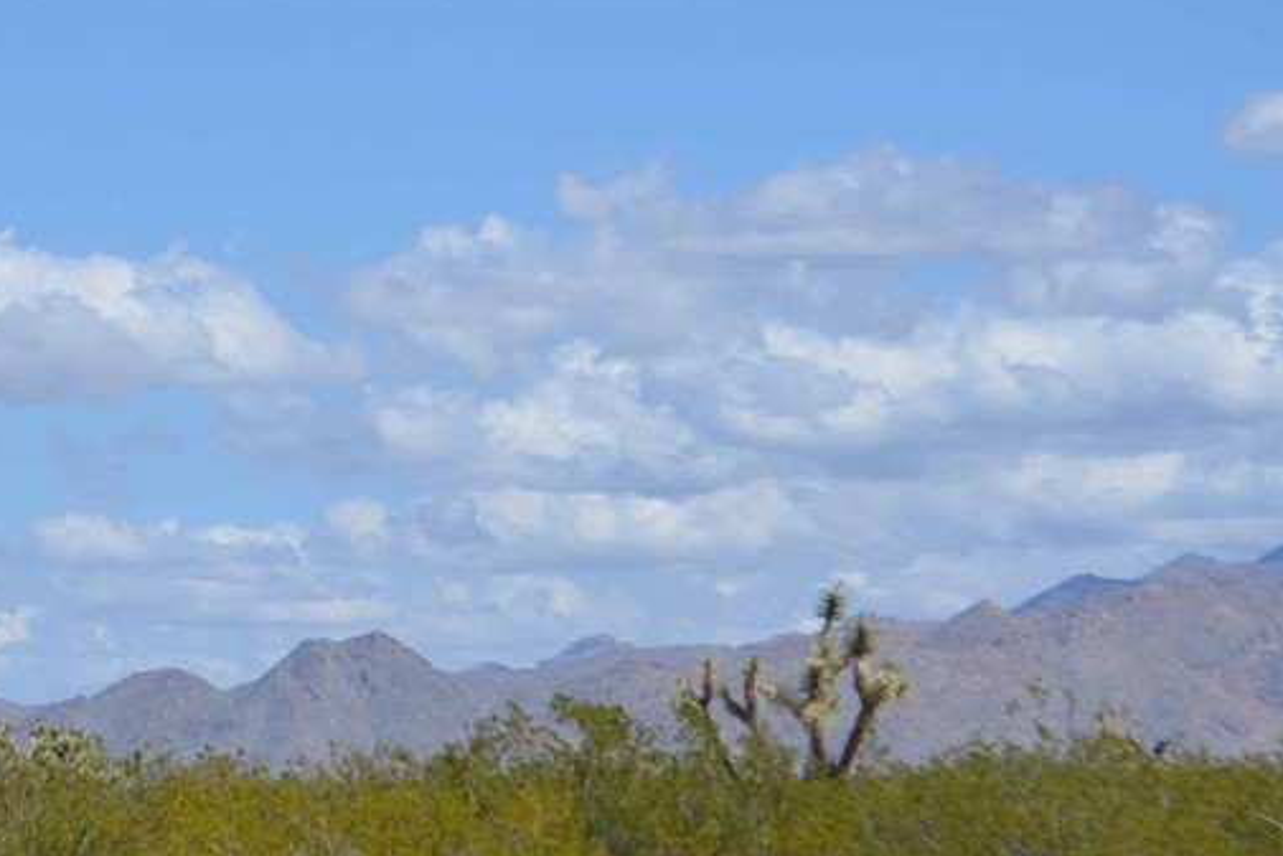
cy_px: 683
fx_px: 6312
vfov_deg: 7.7
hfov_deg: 11.6
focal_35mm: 177
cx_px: 224
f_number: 7.1
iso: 400
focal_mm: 55
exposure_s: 1/2000
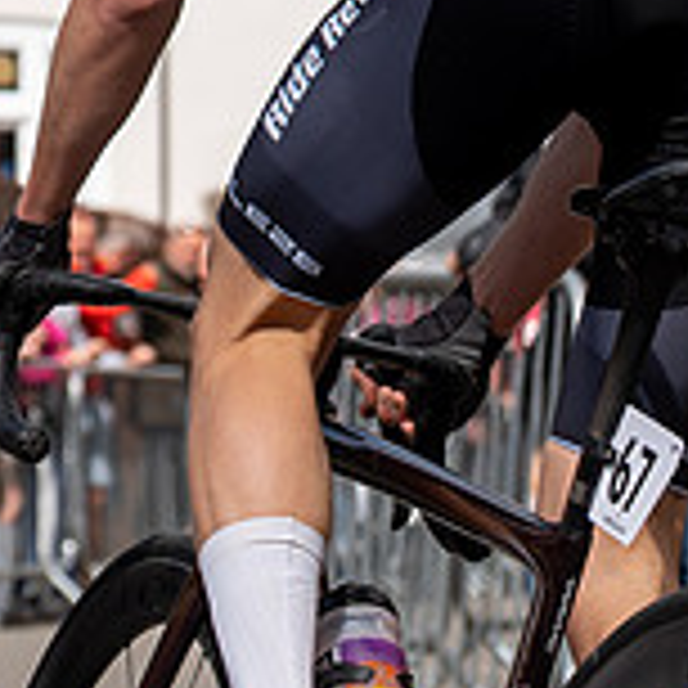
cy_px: -290
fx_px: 7848
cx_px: 652
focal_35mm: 349
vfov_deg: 5.0
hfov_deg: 5.0
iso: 160
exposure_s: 1/1000
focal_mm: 70
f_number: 5
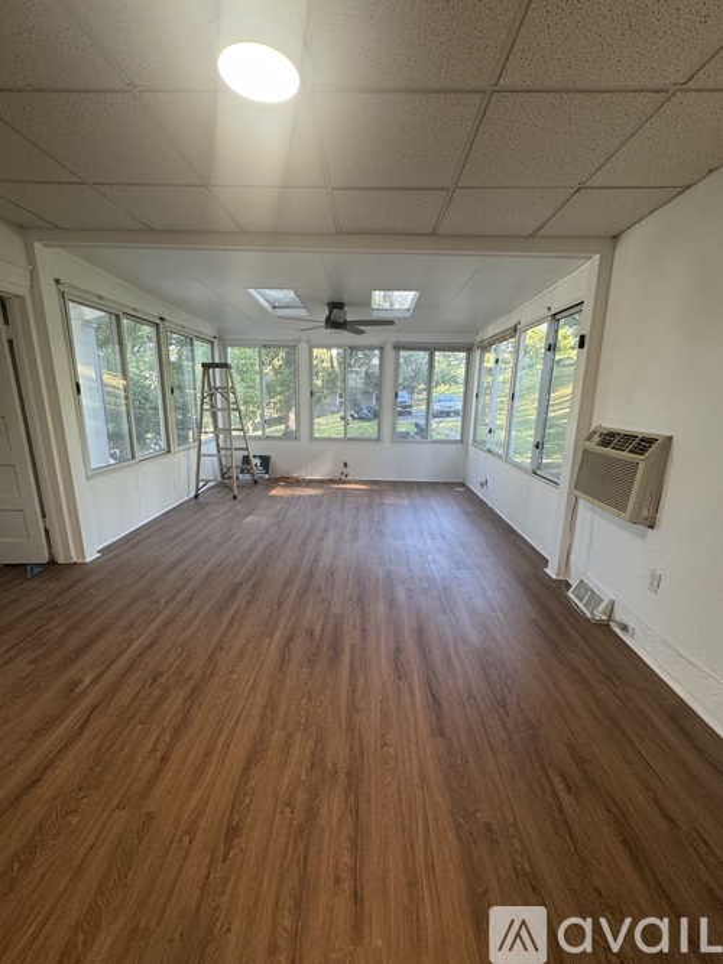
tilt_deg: -13.6
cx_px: 362
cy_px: 482
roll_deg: -1.0
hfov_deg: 85.7
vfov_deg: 102.1
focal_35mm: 14
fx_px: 390
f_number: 2.2
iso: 250
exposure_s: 1/120
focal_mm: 2.22
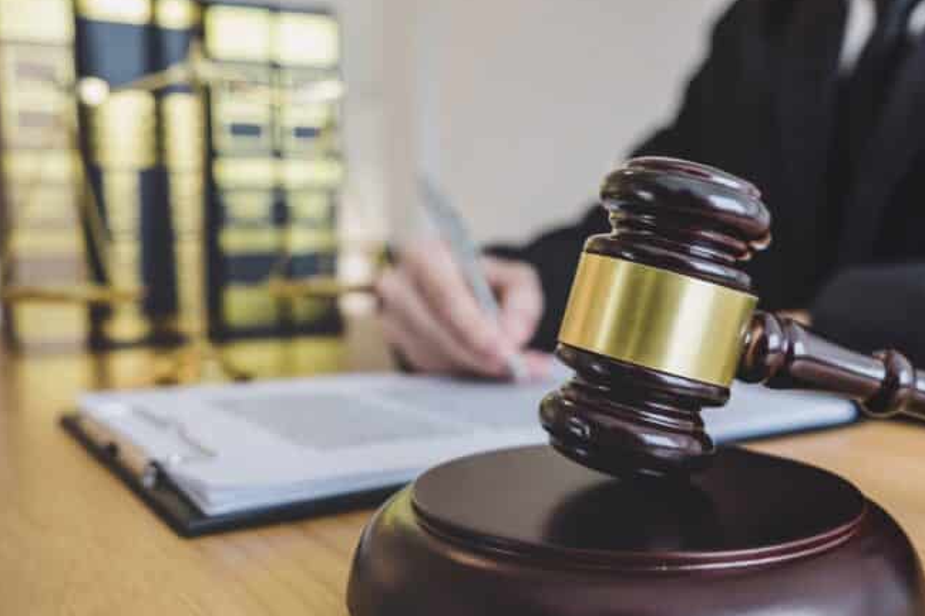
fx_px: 1002
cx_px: 519
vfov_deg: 34.1
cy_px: 354
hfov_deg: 49.4
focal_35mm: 39
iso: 400
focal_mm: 22.3
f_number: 3.6
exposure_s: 1/100
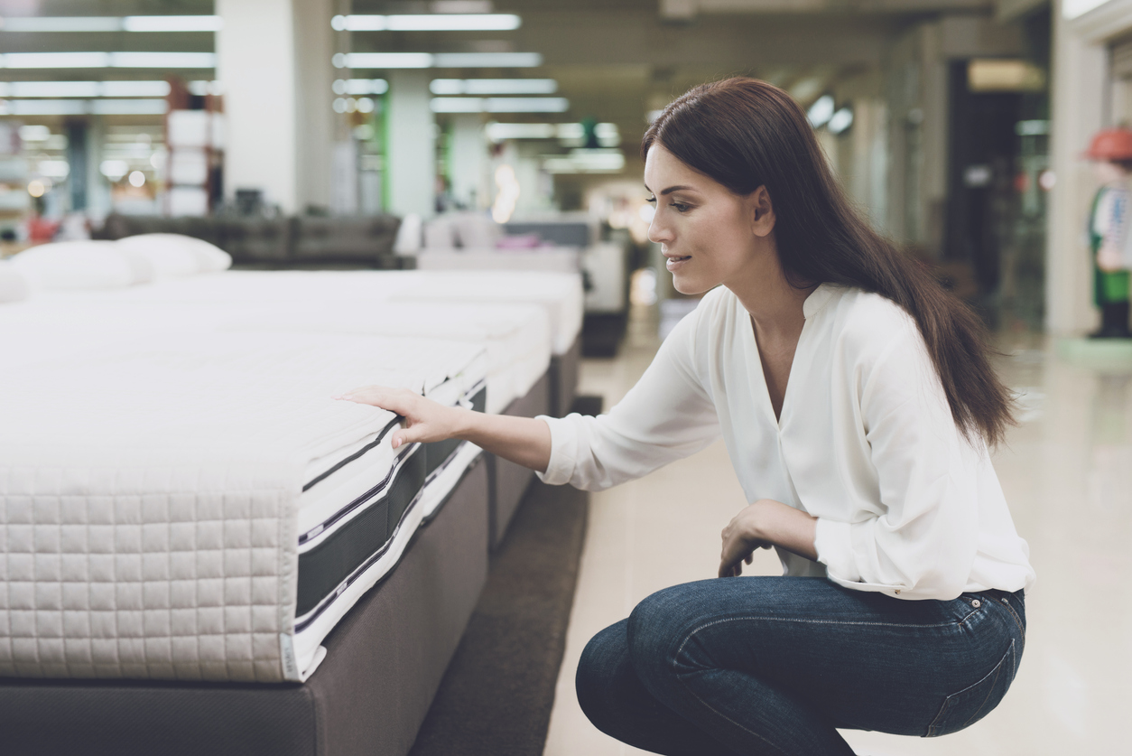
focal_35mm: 50
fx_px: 1573
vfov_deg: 27.0
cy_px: 378
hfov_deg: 39.6
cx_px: 566
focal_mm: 50
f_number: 2.8
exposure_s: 1/100
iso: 400
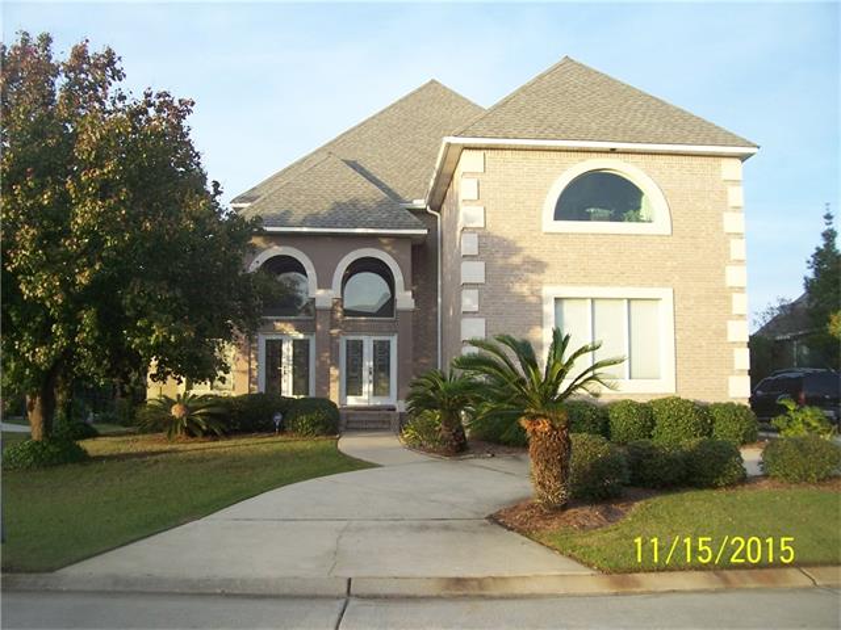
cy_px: 315
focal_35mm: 34
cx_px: 420
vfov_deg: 41.8
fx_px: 826
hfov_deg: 54.0
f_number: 2.7
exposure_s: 1/250
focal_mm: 5.6
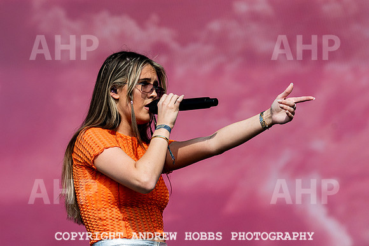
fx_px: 1942
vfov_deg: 7.3
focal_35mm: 189
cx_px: 142
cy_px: 95
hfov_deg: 10.8
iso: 200
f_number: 5
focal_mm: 150
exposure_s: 1/2000
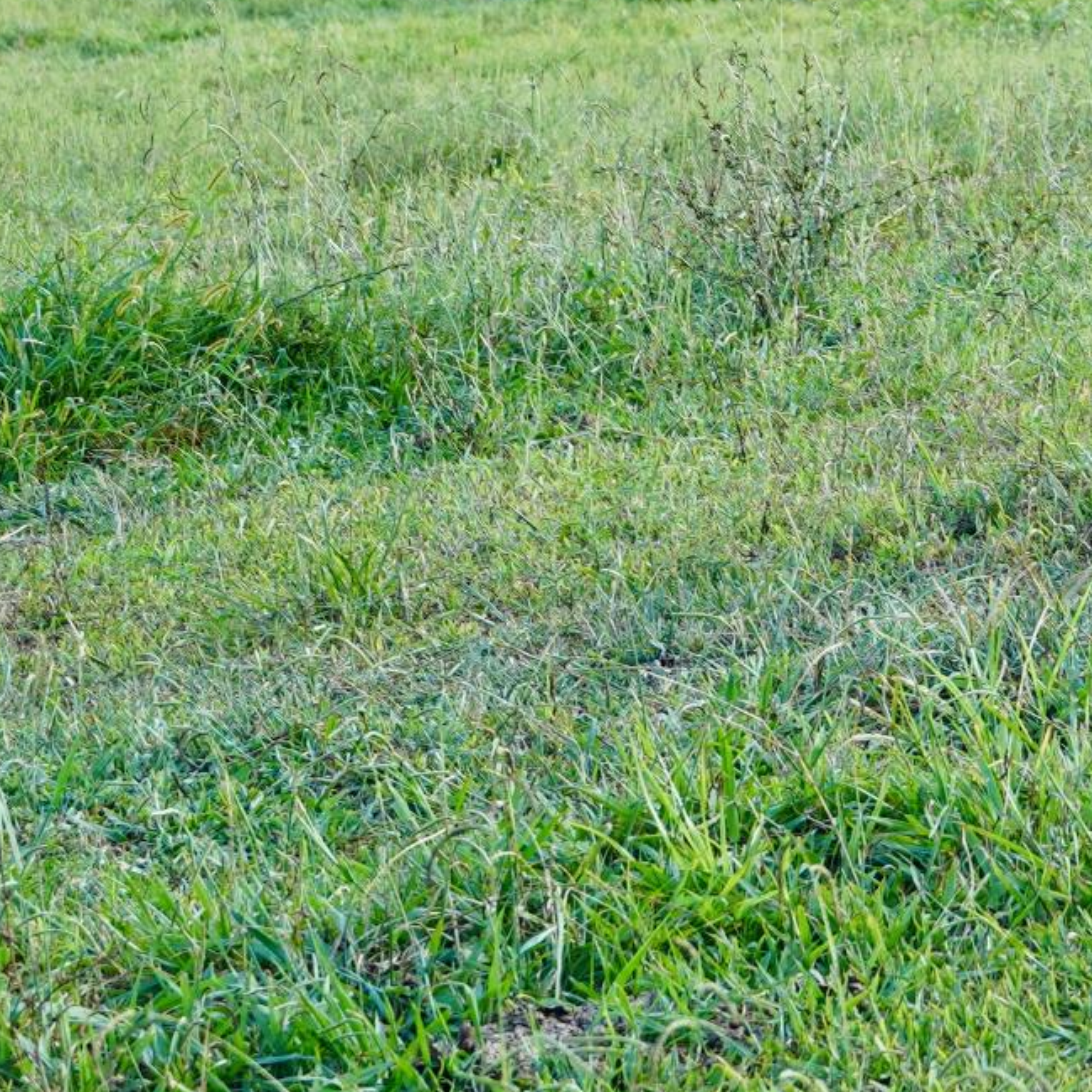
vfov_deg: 7.7
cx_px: 1842
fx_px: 7995
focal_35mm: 224
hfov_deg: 7.6
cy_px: -281
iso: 100
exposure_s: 1/80
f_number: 5.6
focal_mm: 38
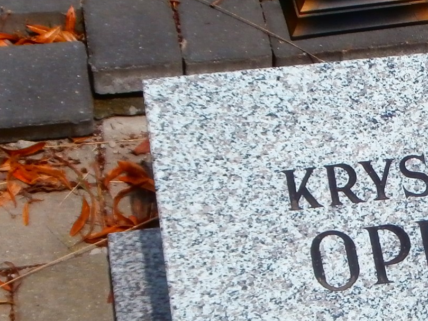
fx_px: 1373
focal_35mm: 111
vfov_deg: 13.3
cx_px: 503
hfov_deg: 17.0
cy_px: 214
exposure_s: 1/1250
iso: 100
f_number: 3.5
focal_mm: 5.36
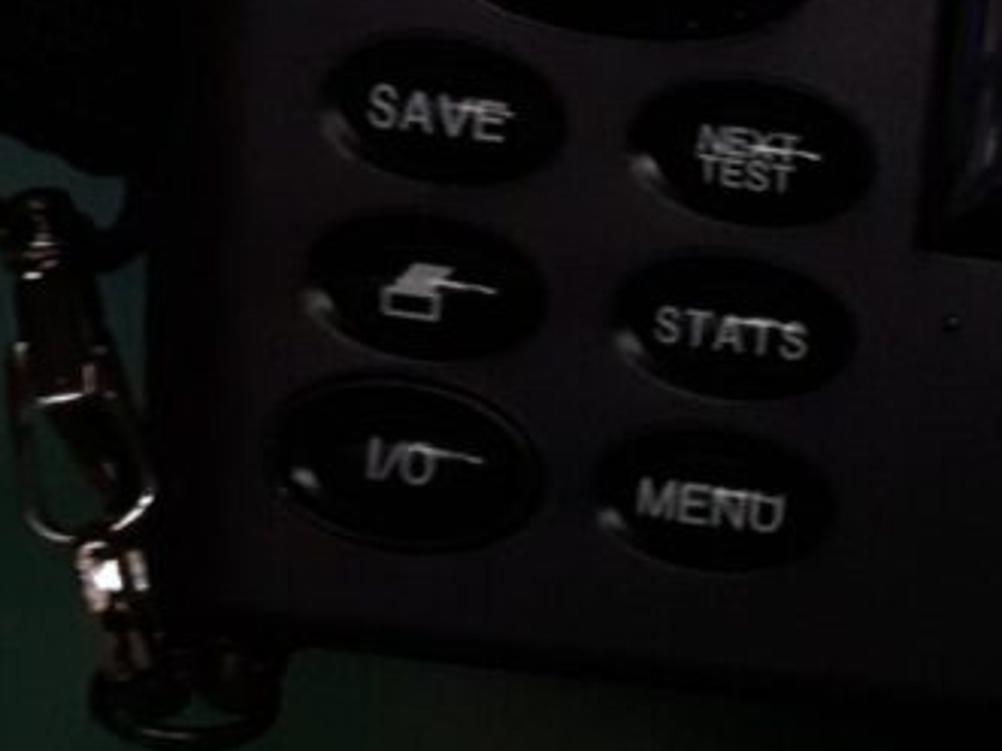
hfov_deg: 12.9
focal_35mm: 135
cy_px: 379
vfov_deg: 11.0
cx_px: 1959
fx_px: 3906
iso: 80
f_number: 1.9
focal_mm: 3.7
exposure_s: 1/33
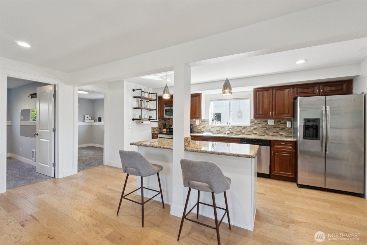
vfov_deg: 77.3
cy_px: 122
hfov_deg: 100.4
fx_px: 153
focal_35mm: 15
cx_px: 184
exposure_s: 1/10
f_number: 9
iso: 250
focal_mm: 10
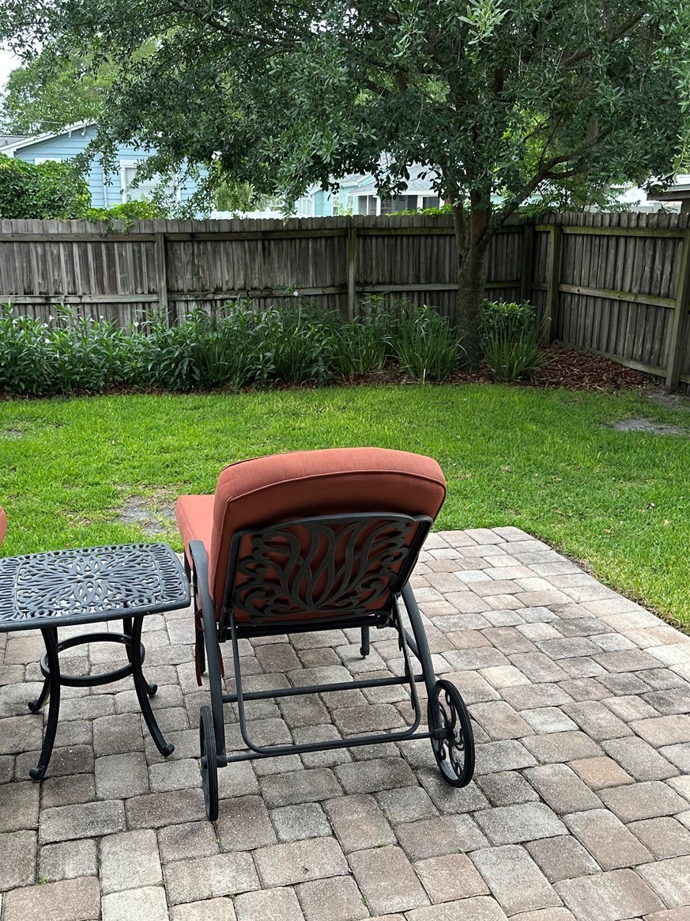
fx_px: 877
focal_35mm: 33
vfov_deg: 55.4
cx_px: 292
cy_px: 468
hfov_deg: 42.8
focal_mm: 6.86
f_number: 1.78
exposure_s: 1/327
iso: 80
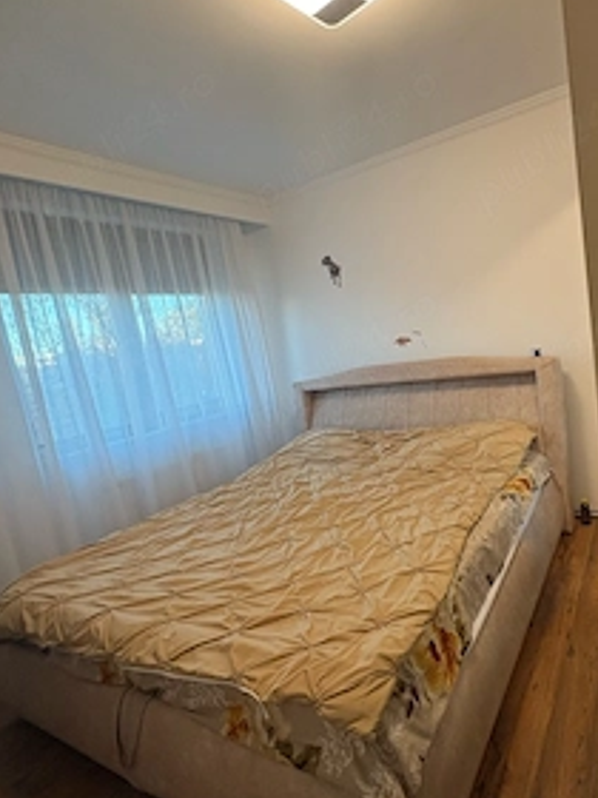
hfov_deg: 64.2
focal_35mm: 20
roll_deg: +7.9
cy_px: 396
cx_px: 402
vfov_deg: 81.7
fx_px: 461
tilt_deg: -6.9
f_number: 2.2
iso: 160
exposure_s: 1/50
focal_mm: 2.22
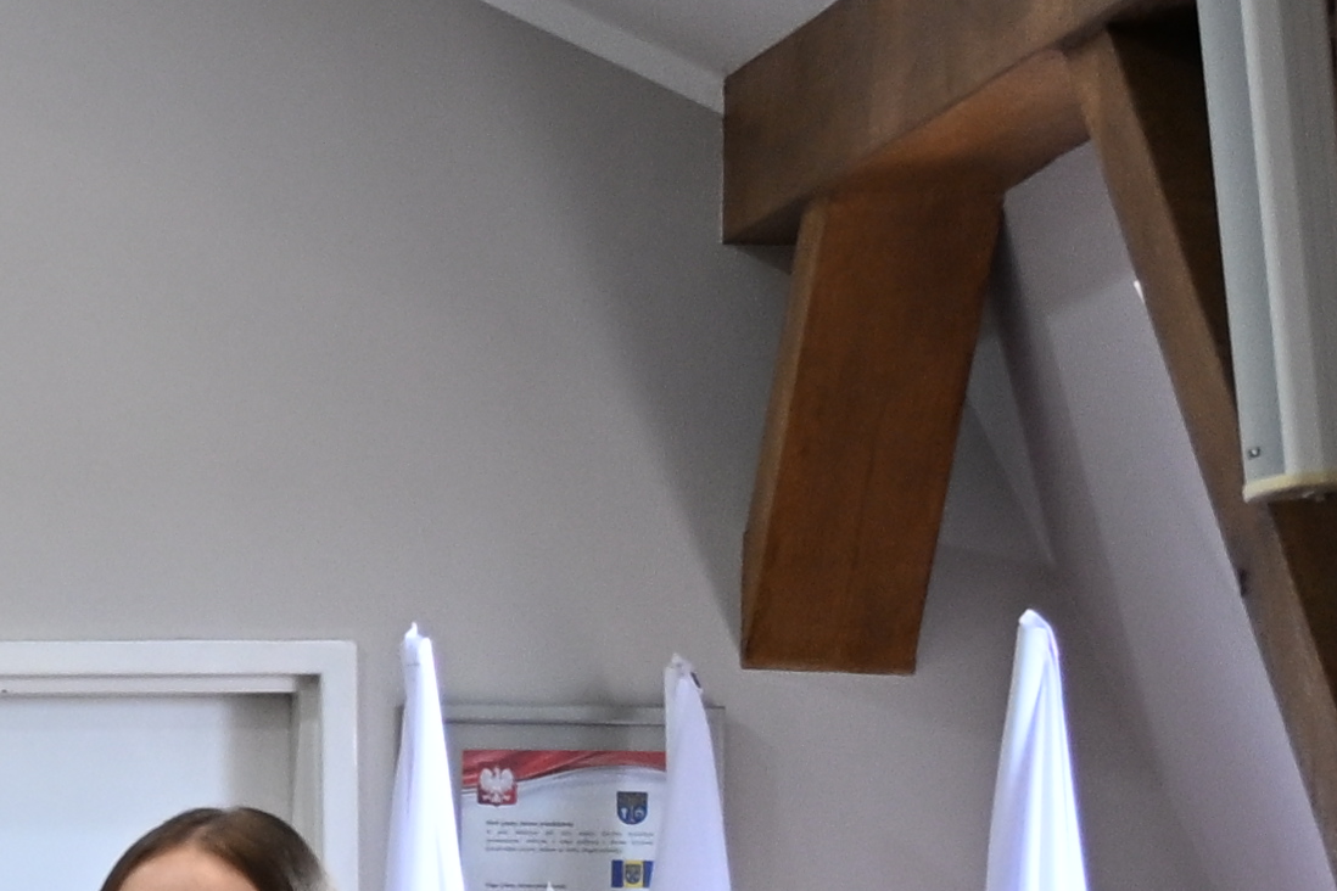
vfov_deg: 6.3
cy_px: 829
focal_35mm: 217
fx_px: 8051
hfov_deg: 8.7
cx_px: -1763
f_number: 4
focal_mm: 28.5
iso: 450
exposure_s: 1/60
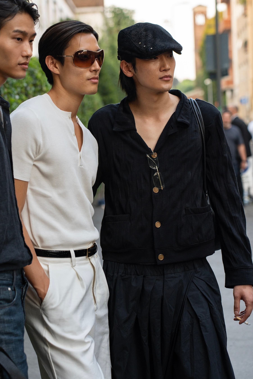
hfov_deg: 14.5
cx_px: 94
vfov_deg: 21.7
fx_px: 991
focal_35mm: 94
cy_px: 161
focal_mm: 66
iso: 800
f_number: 3.2
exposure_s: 1/320
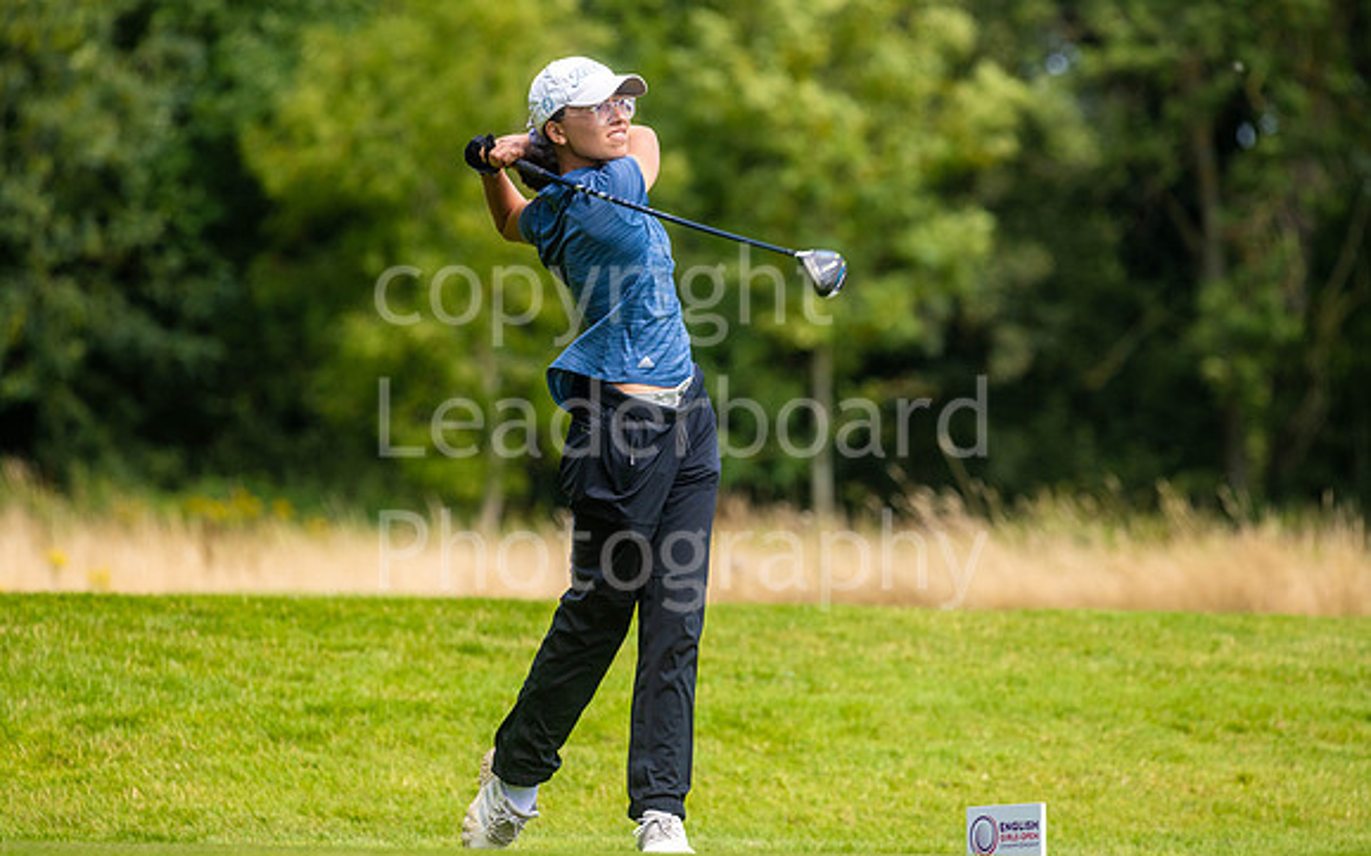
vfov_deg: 4.3
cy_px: 440
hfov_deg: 6.8
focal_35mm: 307
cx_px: 686
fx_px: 11469
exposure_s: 1/800
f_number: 5.6
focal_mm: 300
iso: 200
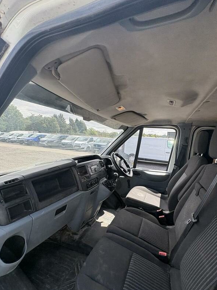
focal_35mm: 16
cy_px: 165
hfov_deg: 78.0
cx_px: 115
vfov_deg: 93.9
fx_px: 134
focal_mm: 2.22
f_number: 2.2
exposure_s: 1/600
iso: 50
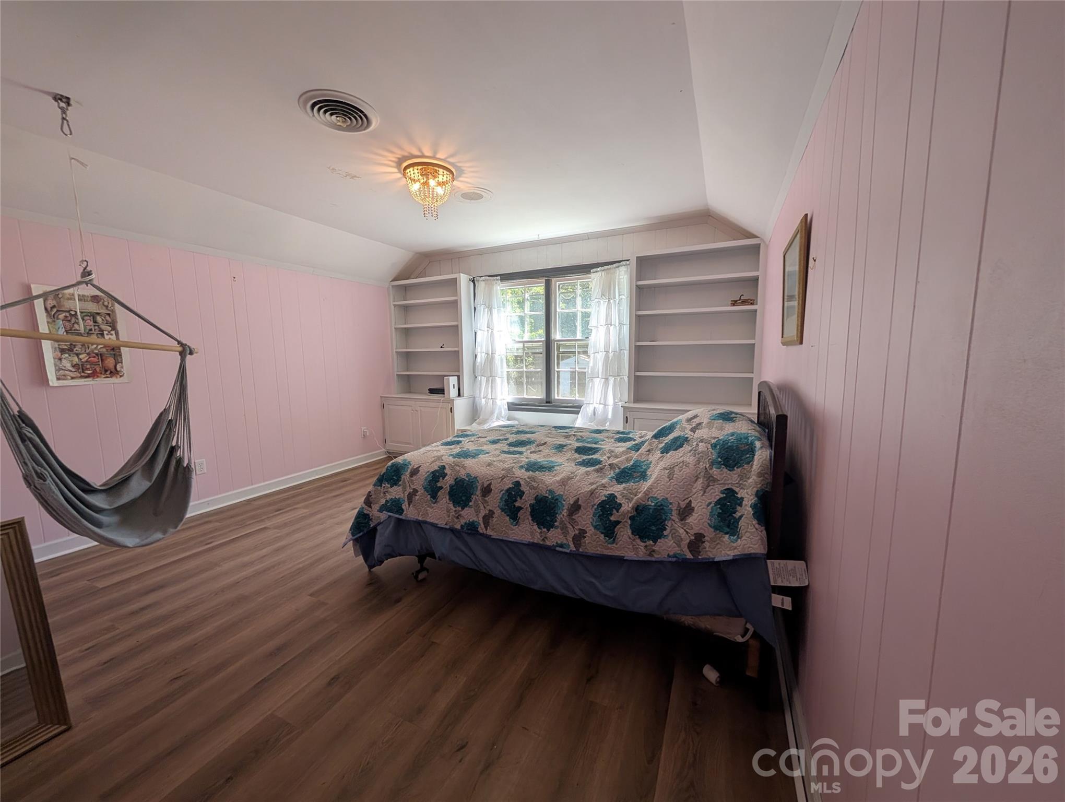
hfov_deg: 110.5
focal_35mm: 12
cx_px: 532
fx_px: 370
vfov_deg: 94.6
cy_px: 401
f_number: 1.7
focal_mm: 2.02
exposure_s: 1/264
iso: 48
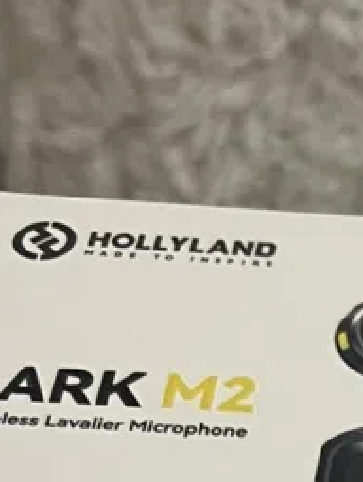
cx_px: 781
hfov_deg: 9.8
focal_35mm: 139
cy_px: 986
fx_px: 1939
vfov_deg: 12.4
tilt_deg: -59.3
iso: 80
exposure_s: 1/50
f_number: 1.5
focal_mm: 5.7
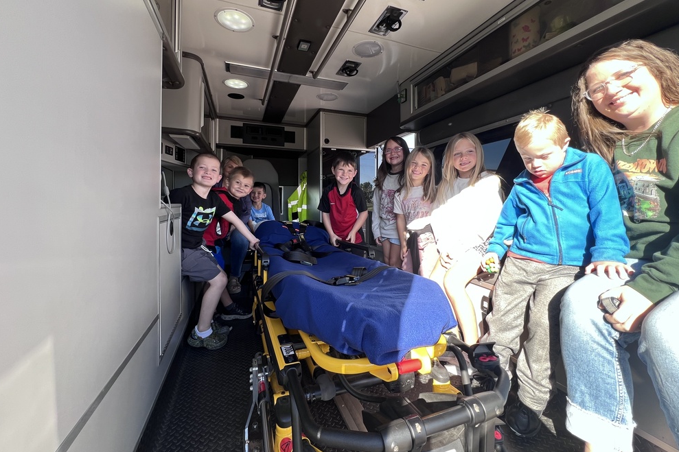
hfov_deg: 104.3
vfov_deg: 80.8
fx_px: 264
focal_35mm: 14
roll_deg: +0.0
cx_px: 343
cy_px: 198
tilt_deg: +1.8
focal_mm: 1.57
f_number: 1.8
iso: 40
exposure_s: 1/113
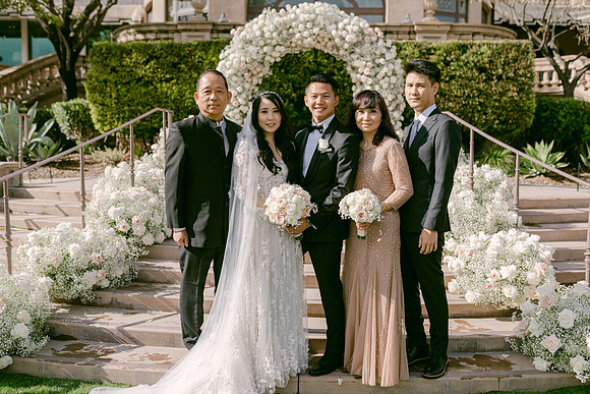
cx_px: 295
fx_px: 591
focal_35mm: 36
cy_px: 197
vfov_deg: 36.8
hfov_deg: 53.0
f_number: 2.8
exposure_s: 1/4000
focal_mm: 35
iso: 100
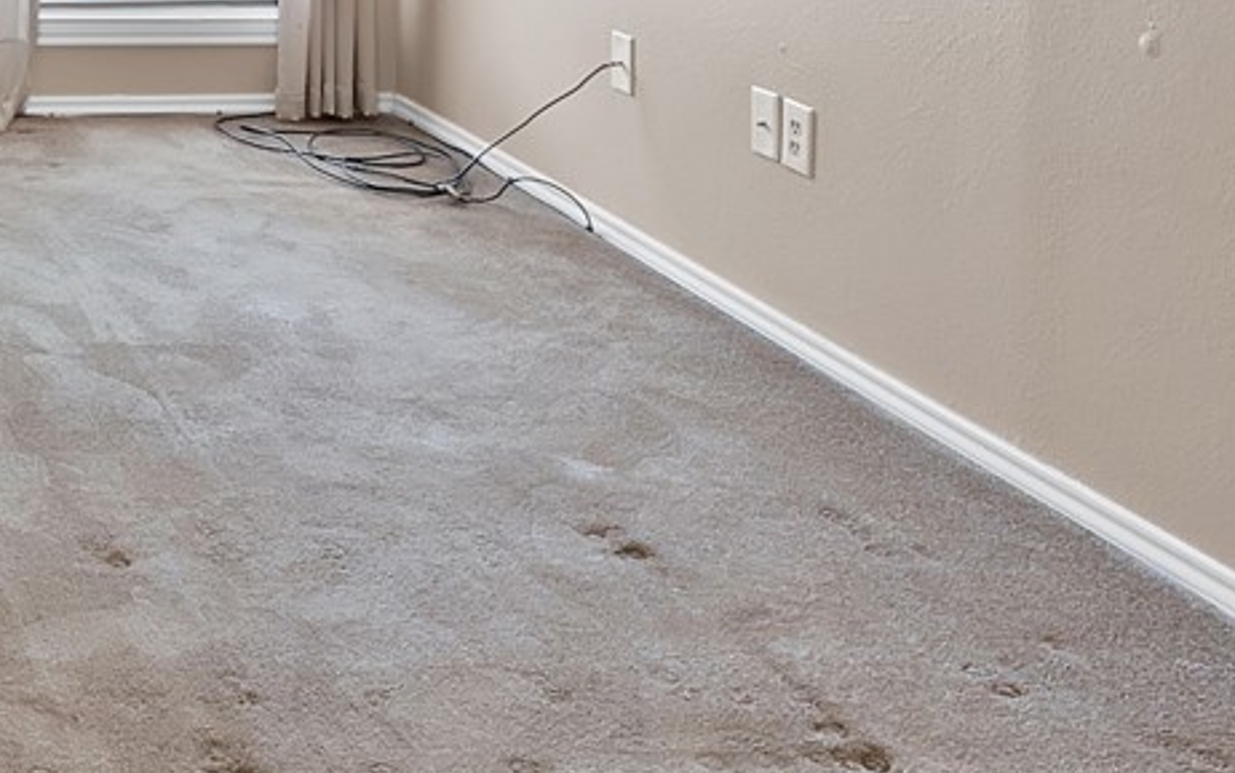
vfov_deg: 21.5
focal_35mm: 53
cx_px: -382
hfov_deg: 30.1
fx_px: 1784
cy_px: -292
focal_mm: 12
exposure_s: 1/3
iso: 640
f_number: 9
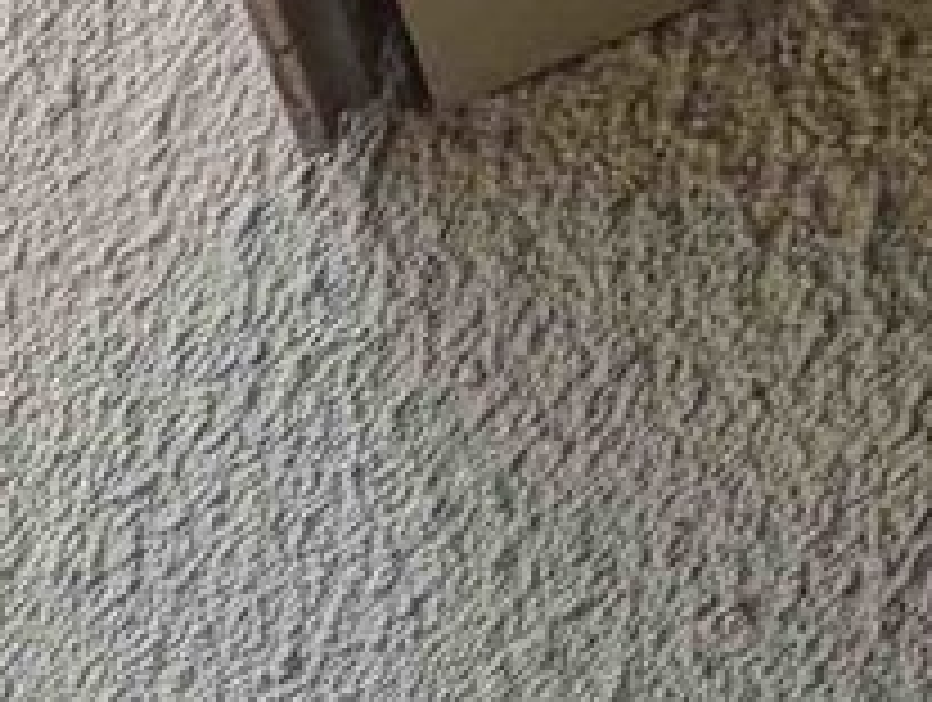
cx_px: -2319
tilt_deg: -6.9
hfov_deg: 9.6
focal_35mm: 108
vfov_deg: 9.2
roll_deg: +3.2
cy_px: 2412
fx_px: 2913
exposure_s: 1/194
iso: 40
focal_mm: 2.22
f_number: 2.2
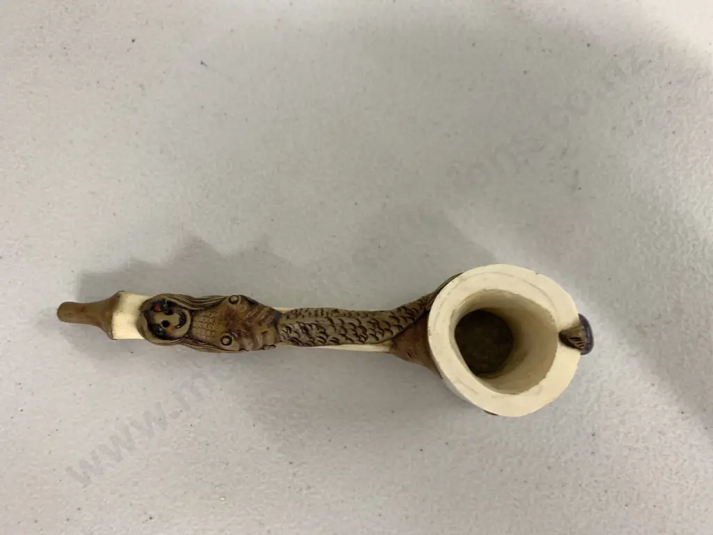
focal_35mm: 26
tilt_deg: -82.3
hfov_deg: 67.3
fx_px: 536
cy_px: 268
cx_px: 356
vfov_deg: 53.1
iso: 100
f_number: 1.8
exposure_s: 1/50
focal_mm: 4.25
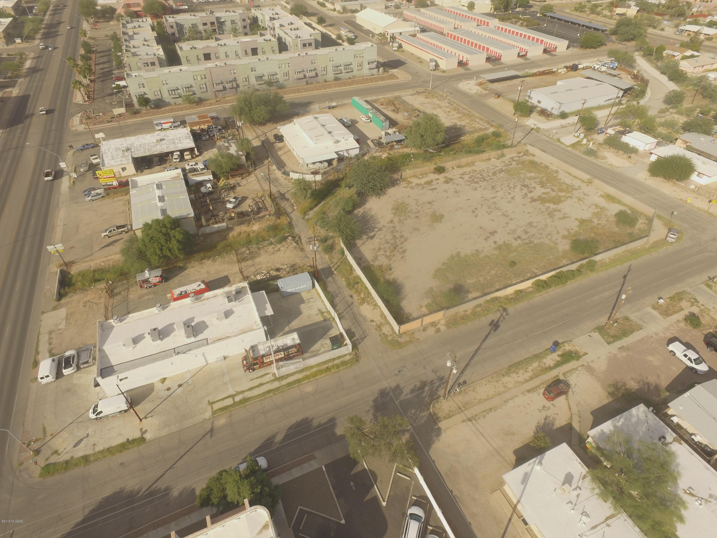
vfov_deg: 66.0
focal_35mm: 20
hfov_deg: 81.7
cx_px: 358
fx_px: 414
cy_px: 269
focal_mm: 3.61
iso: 100
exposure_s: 1/1000
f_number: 2.8
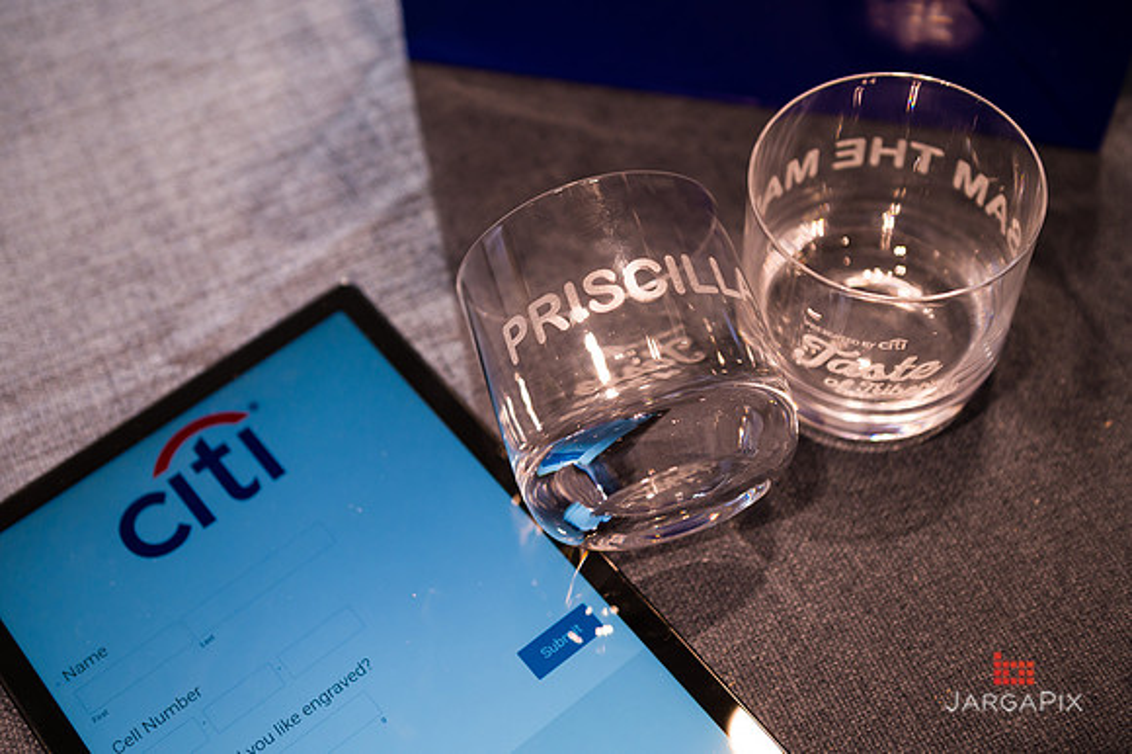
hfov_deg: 38.2
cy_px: 377
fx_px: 1634
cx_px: 566
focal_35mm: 52
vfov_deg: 26.0
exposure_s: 1/160
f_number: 4
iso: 640
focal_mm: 52
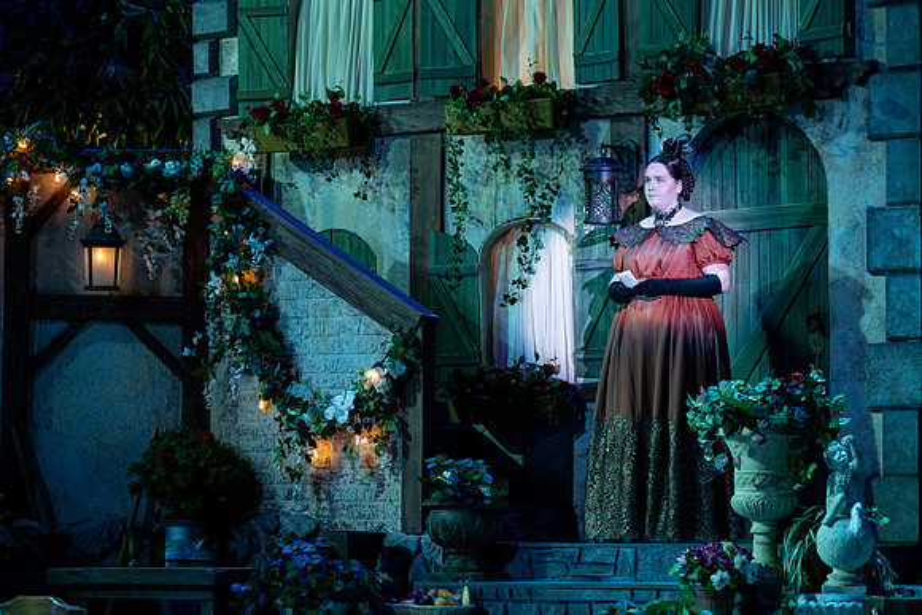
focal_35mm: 140
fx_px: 3586
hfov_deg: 14.7
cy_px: 308
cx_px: 461
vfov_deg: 9.8
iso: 1000
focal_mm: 140
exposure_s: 1/160
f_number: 5
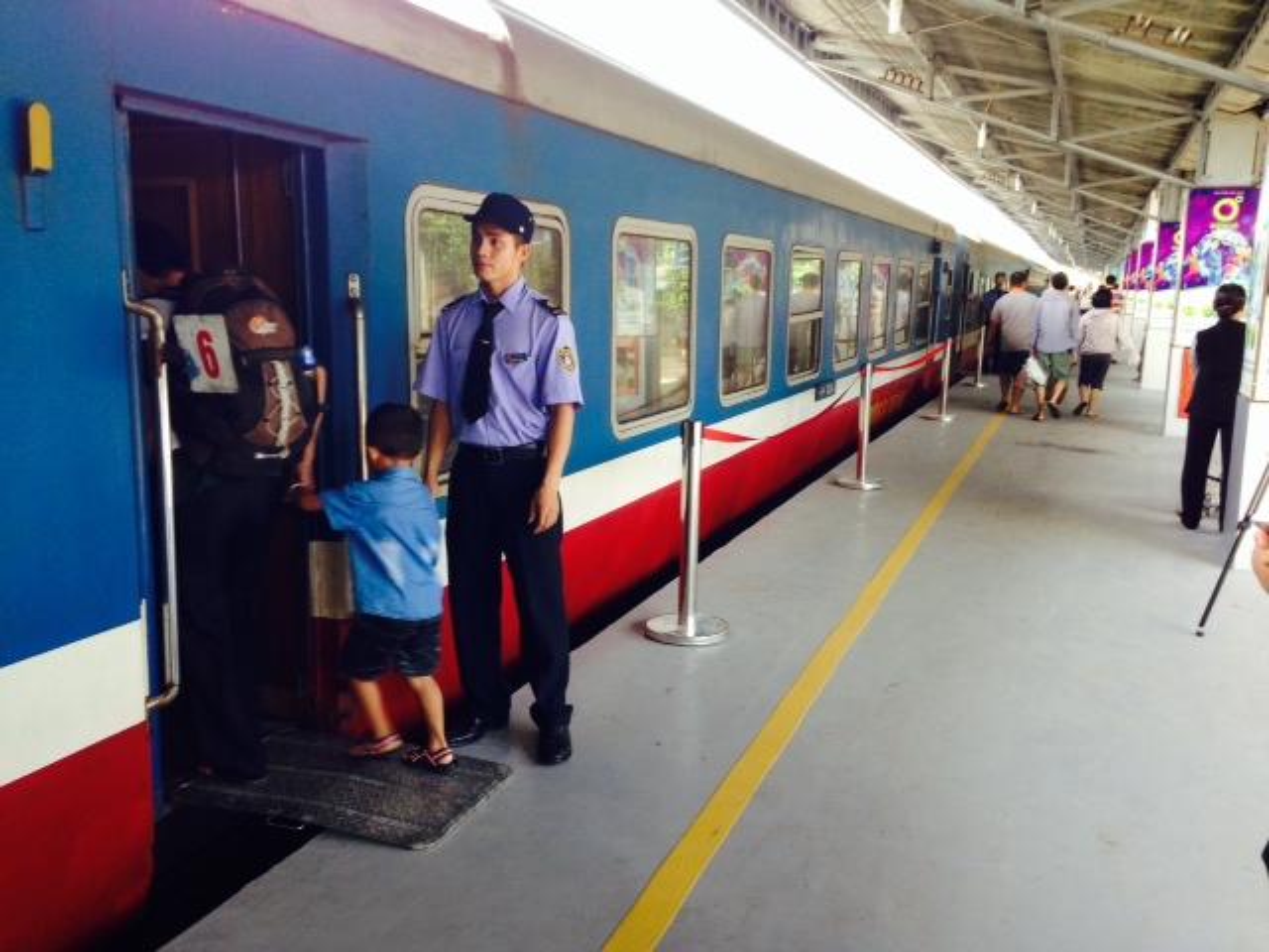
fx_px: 1210
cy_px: 476
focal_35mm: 33
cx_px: 634
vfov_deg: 42.9
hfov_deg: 55.4
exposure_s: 1/60
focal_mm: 4.12
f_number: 2.4
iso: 64
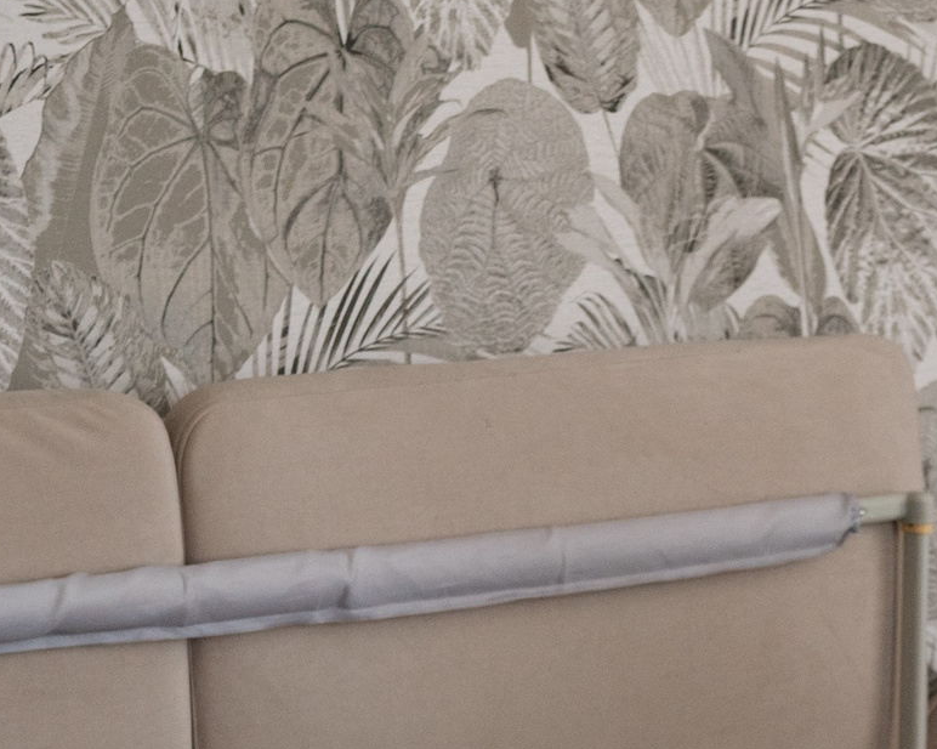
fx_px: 3022
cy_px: 915
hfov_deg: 17.4
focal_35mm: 109
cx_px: 824
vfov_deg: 13.7
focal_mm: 35
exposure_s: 1/320
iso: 1250
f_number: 4
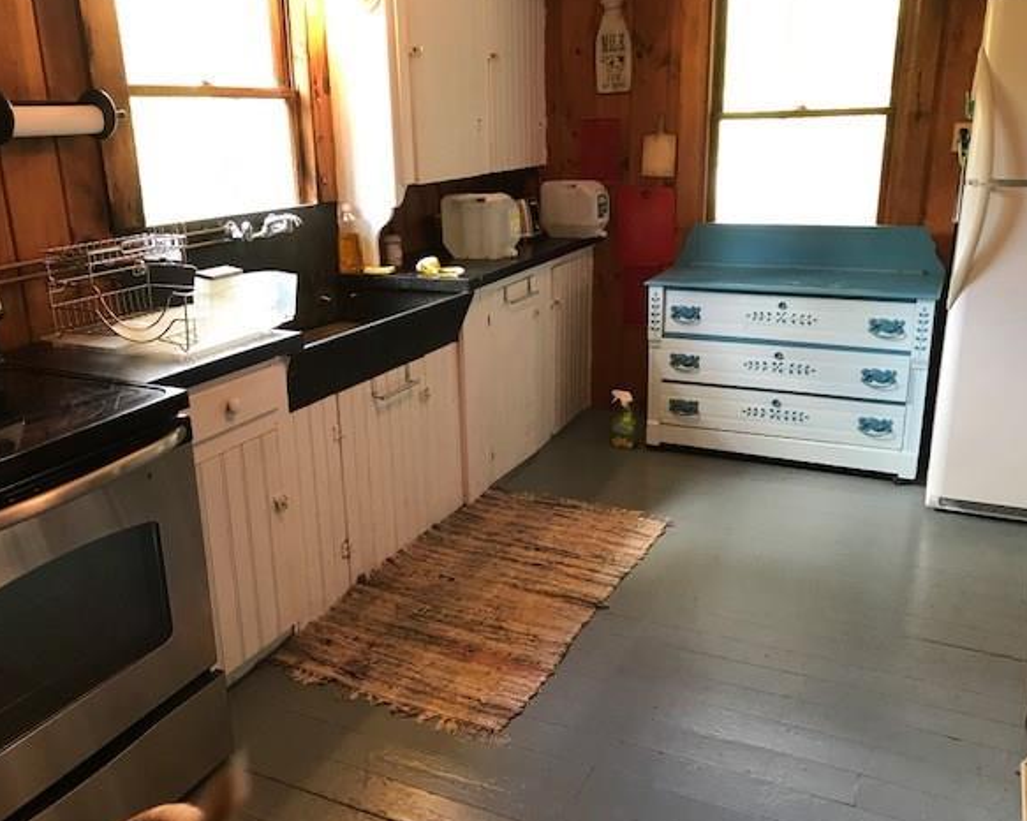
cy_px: 410
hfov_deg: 58.7
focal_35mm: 30
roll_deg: +0.9
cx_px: 469
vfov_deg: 48.5
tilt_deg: -17.8
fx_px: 912
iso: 40
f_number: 1.8
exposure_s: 1/17
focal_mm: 3.99
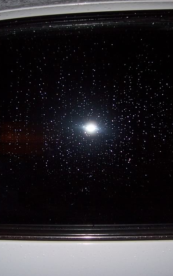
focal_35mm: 49
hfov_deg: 26.3
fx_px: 369
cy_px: 139
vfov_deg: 41.0
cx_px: 72
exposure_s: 1/2
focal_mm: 5.6
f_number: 2.7
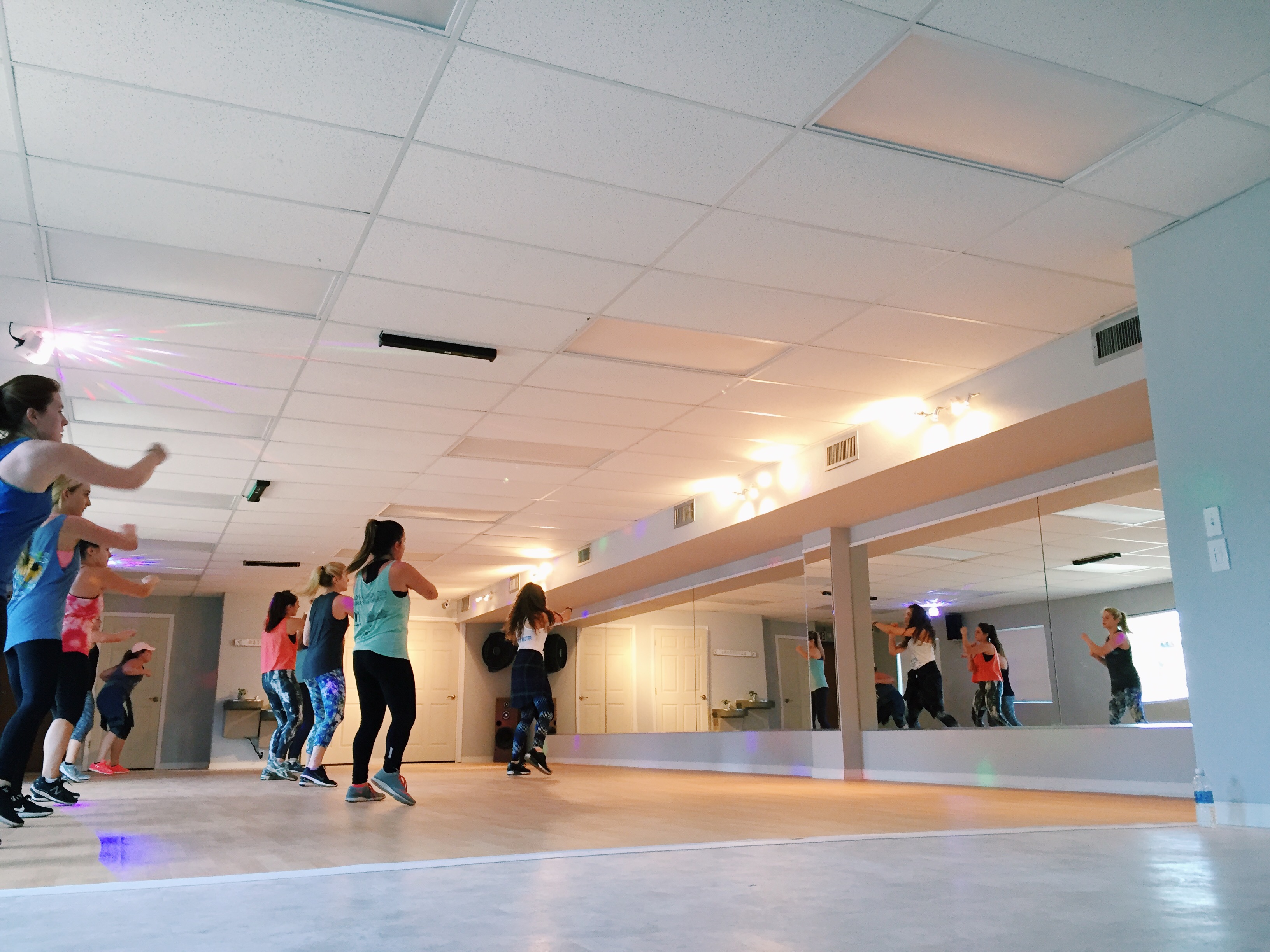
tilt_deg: +14.1
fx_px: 1064
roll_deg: +0.9
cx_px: 635
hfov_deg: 61.7
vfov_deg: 48.2
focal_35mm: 29
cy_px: 476
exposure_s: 1/30
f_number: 2.2
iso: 100
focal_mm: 4.15
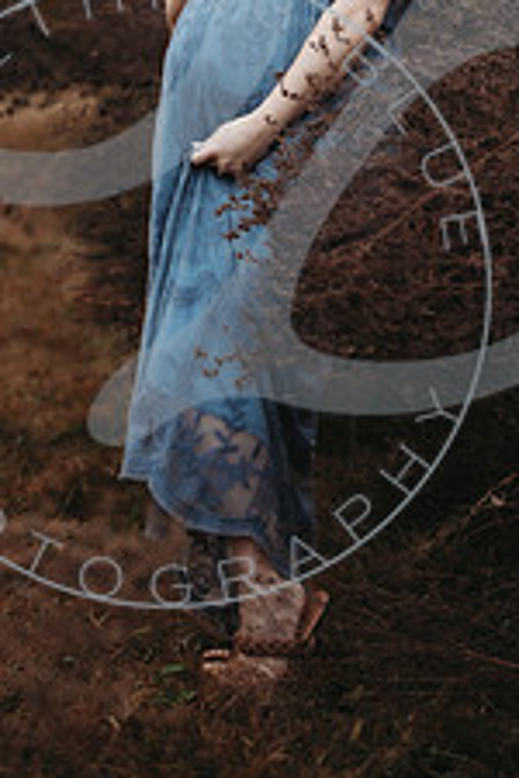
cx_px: 325
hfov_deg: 9.8
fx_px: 3027
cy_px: 24
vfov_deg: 14.4
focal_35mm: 140
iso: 640
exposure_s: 1/250
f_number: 2.8
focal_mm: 70
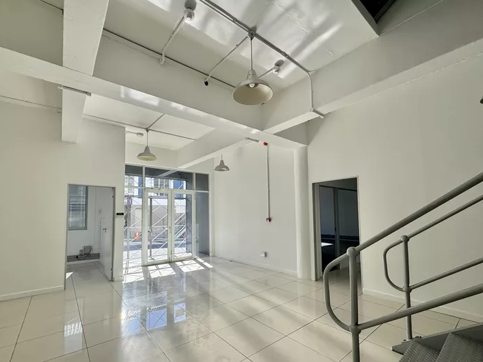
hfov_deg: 94.5
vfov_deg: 77.8
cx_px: 235
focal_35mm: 16
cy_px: 203
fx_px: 223
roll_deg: +1.1
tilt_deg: +3.6
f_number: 2.2
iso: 40
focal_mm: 2.22
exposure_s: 1/443
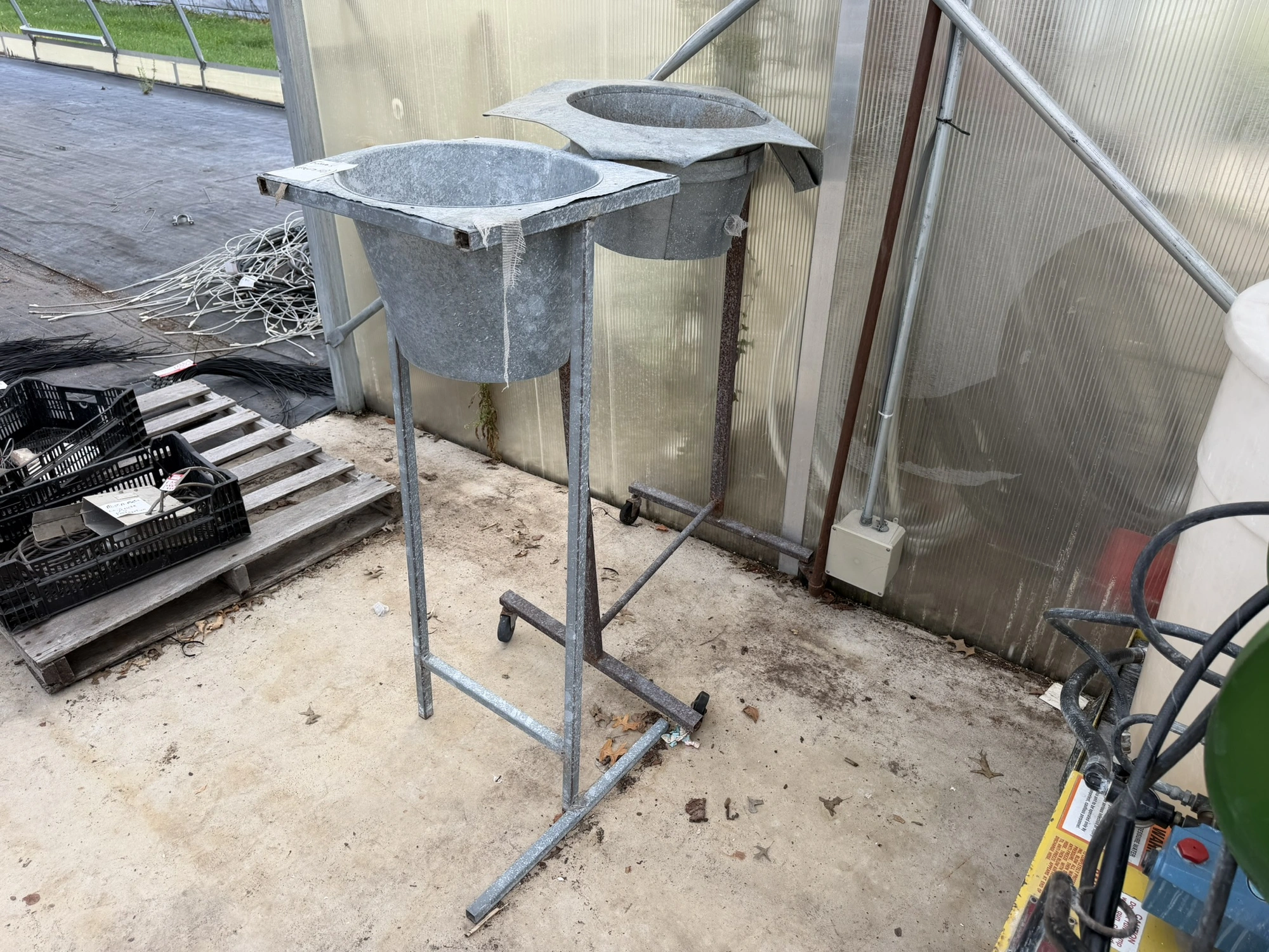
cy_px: 476
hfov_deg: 71.6
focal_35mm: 24
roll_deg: -0.1
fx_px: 880
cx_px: 634
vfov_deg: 56.8
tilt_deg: -29.6
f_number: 1.78
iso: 80
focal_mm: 6.76
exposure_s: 1/715
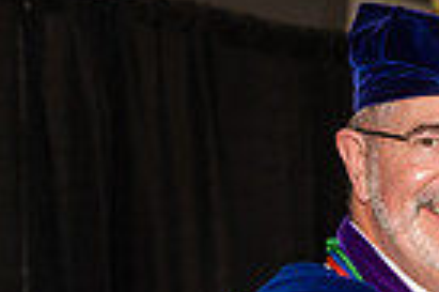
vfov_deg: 4.6
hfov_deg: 6.9
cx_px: 509
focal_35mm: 297
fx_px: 3617
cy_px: 499
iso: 1000
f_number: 5.6
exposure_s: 1/200
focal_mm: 70
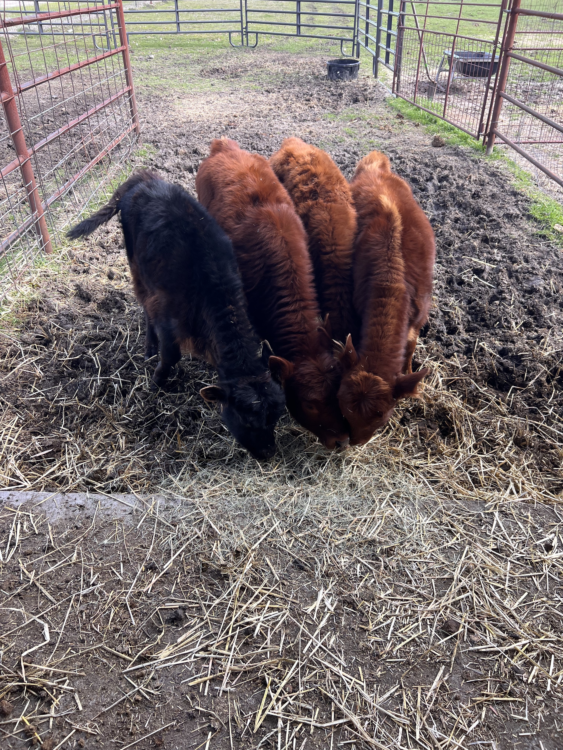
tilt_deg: -34.8
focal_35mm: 26
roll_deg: +0.2
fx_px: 564
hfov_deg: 53.1
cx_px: 282
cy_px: 375
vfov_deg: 67.3
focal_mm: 5.7
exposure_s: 1/558
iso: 50
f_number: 1.5
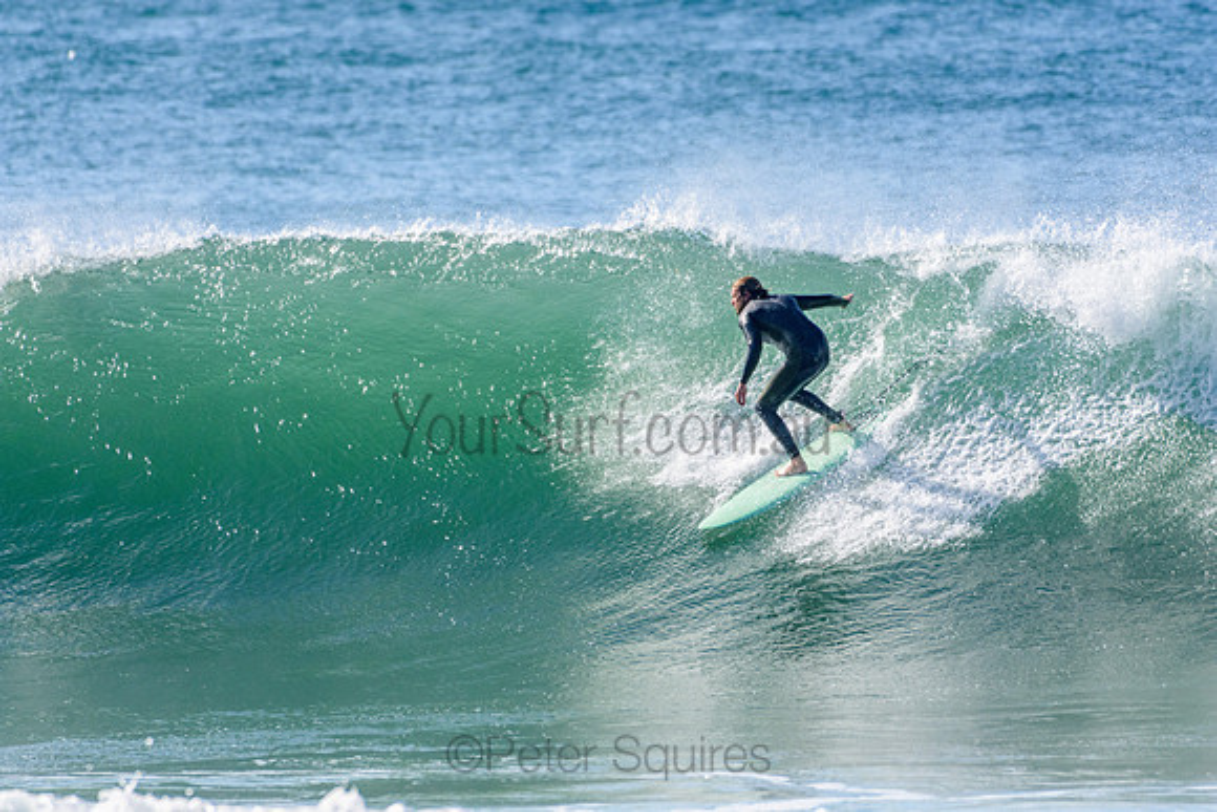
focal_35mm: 750
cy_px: 406
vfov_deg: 1.8
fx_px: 25359
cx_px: 608
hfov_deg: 2.7
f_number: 5.6
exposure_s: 1/2000
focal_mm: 500
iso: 360
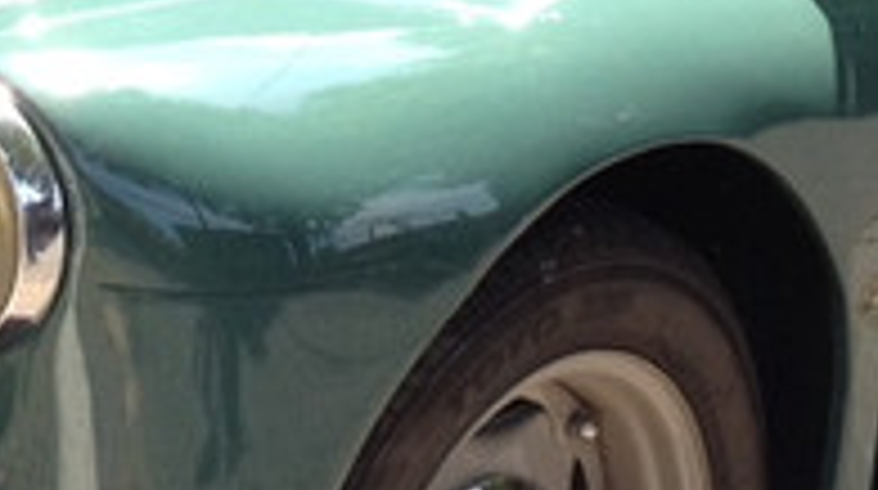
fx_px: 4858
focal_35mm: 209
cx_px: 169
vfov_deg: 5.7
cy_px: -436
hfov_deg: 10.3
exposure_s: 1/368
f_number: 2.4
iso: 50
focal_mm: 4.28
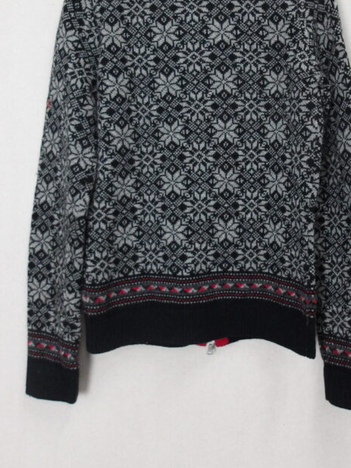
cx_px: 208
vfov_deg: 51.9
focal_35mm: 35
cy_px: 167
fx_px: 473
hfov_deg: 40.6
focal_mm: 4.9
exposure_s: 1/60
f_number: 3
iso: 590
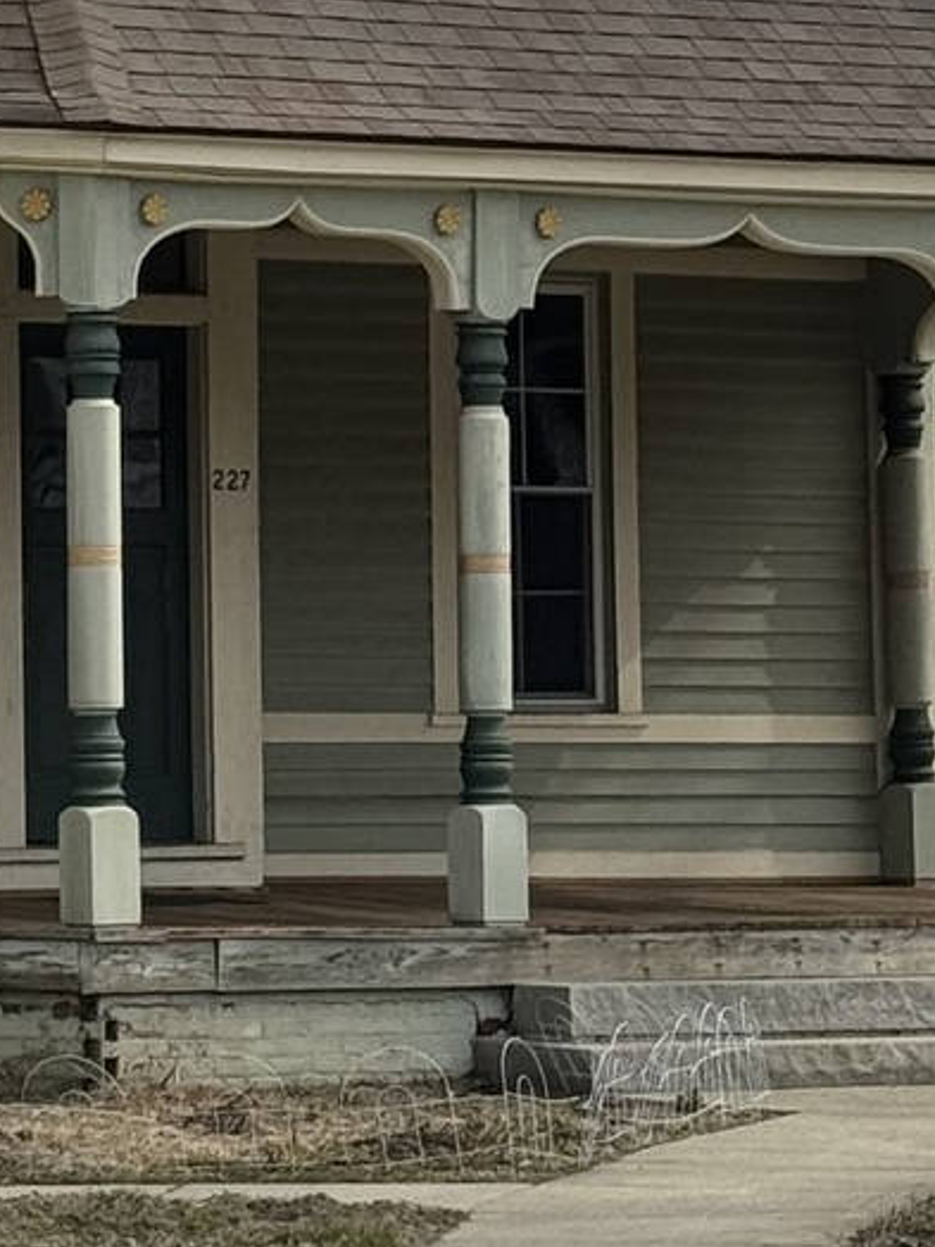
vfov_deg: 9.4
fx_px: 7599
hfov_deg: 6.9
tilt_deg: +2.7
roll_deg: +0.8
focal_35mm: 211
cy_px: 317
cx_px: -492
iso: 64
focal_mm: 6.76
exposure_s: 1/4608
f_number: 1.78
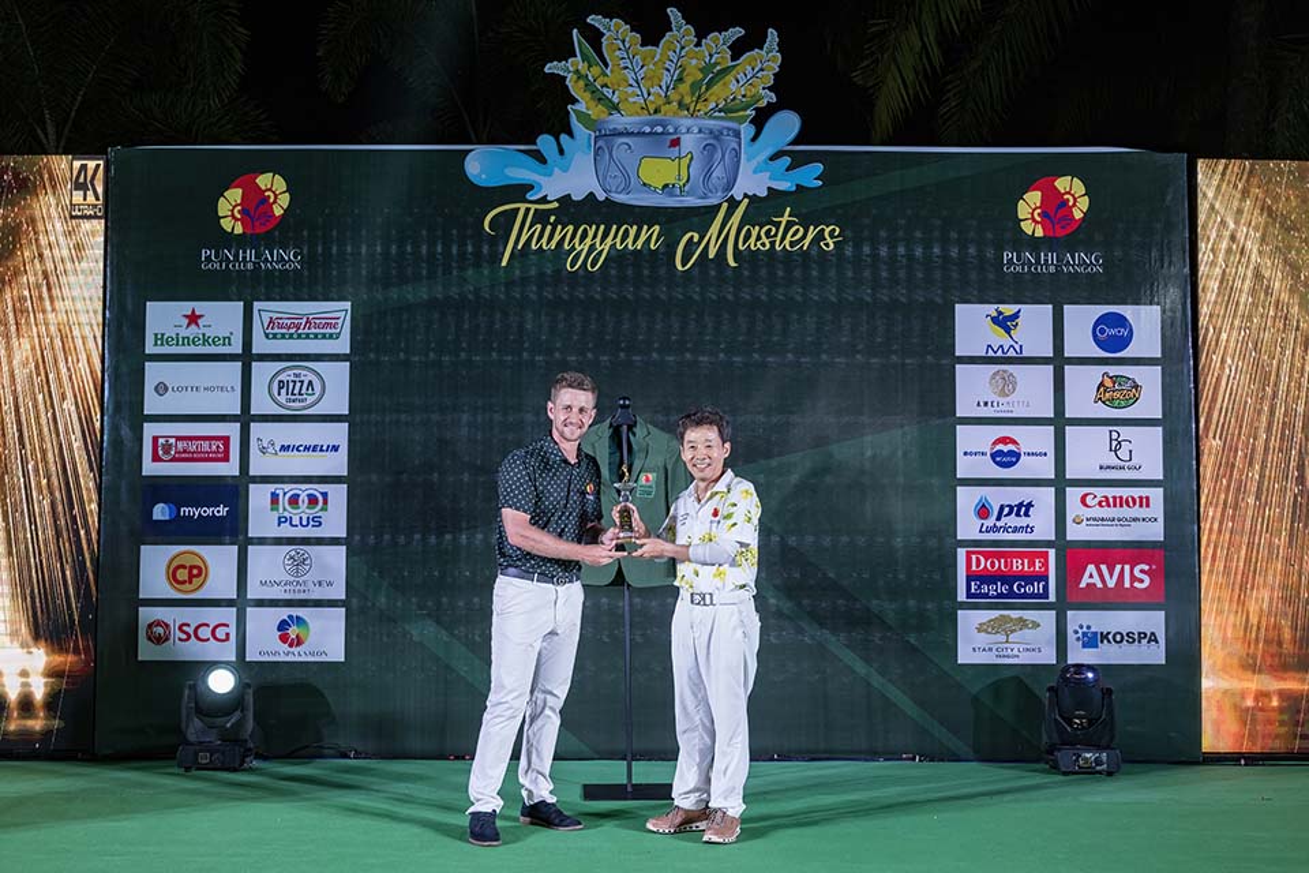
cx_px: 654
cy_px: 436
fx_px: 1218
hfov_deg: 56.5
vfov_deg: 39.4
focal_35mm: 34
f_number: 3.5
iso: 720
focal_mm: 33.5
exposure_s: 1/200
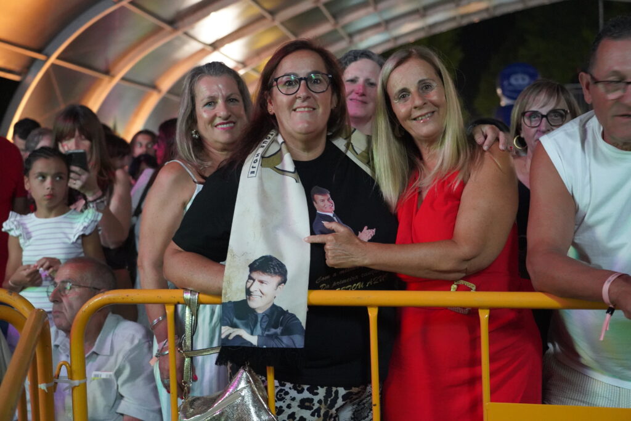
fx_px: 859
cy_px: 210
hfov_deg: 40.3
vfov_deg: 27.5
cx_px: 316
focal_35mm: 49
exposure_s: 1/60
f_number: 4
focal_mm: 49
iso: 12800
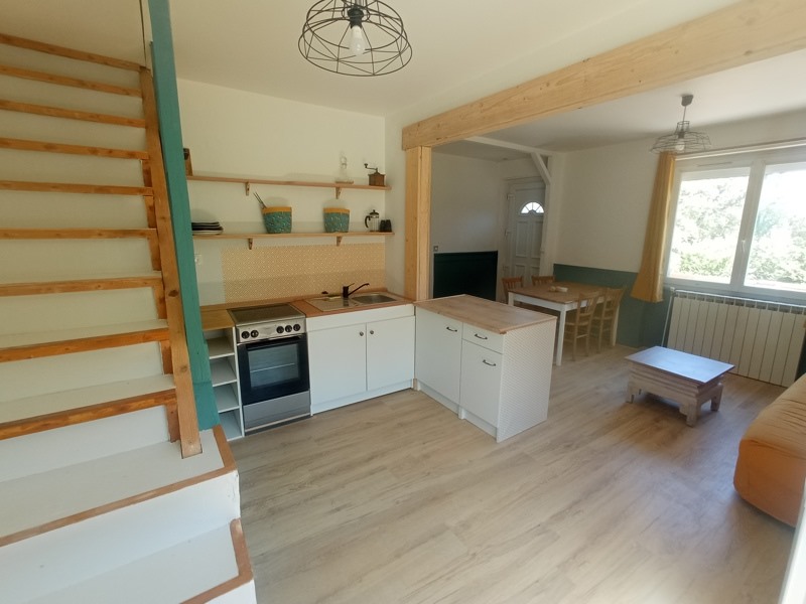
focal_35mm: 15
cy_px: 302
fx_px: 349
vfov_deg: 81.7
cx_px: 403
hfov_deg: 98.2
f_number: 2.2
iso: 160
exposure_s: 1/50
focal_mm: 1.65
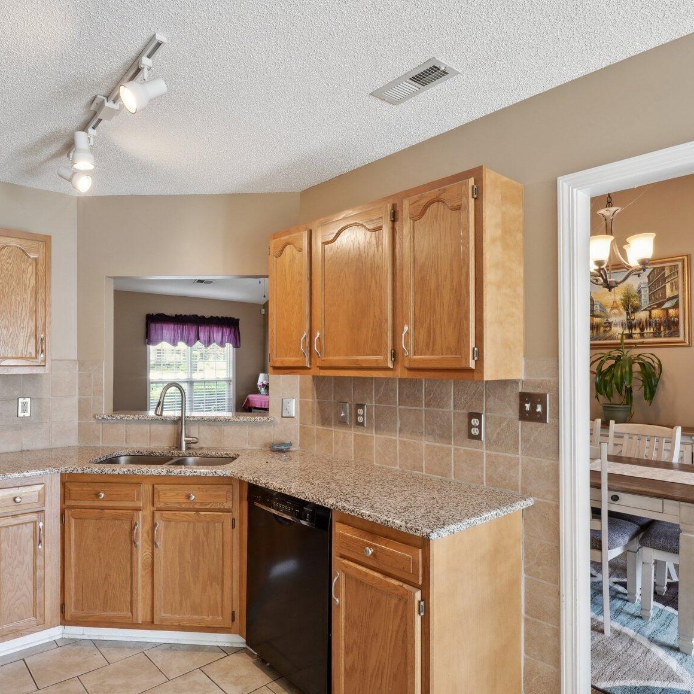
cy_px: 377
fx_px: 476
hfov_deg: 72.0
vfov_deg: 72.0
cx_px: 318
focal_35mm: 21
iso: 400
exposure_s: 1/4
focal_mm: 14
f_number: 11
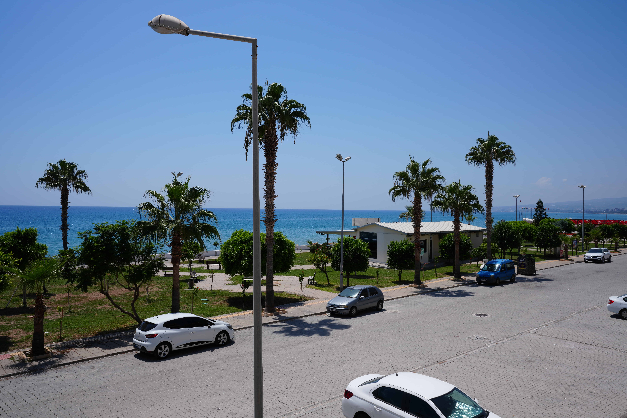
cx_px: 314
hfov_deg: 65.5
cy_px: 209
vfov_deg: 46.4
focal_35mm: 28
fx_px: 488
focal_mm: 28
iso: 100
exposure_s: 1/320
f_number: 10
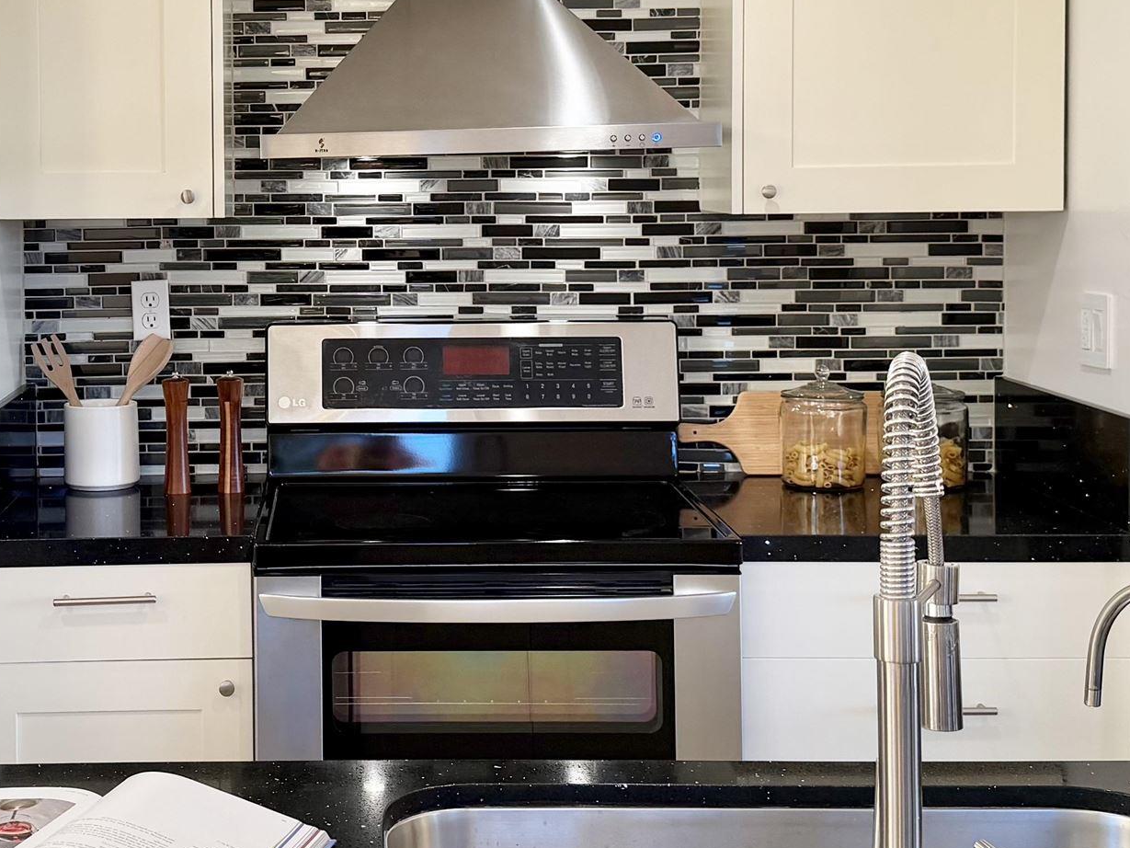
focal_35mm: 60
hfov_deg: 31.8
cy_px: 228
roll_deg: +0.5
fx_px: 1959
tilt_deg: -2.1
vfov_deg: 24.2
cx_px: 325
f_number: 1.78
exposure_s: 1/120
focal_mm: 6.76
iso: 80
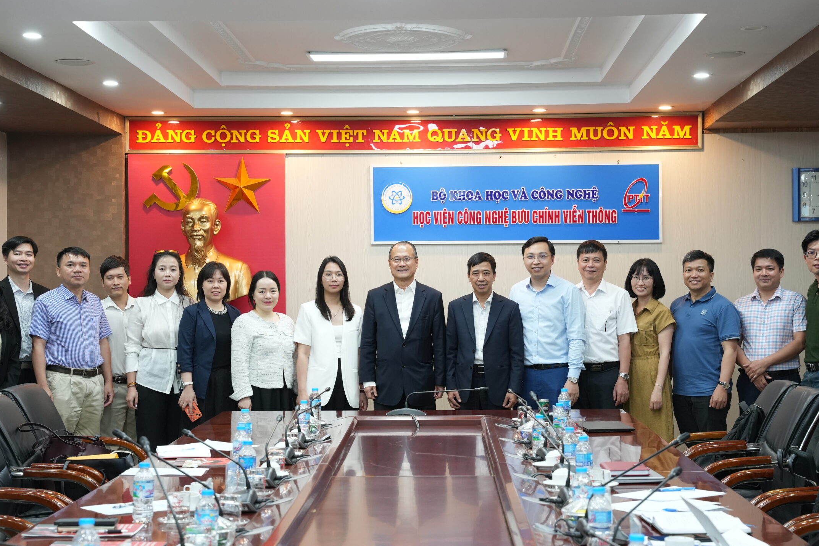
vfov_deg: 20.0
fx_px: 1550
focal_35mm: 68
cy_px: 279
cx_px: 394
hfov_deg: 29.6
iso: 2000
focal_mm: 57.1
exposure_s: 1/100
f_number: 5.6
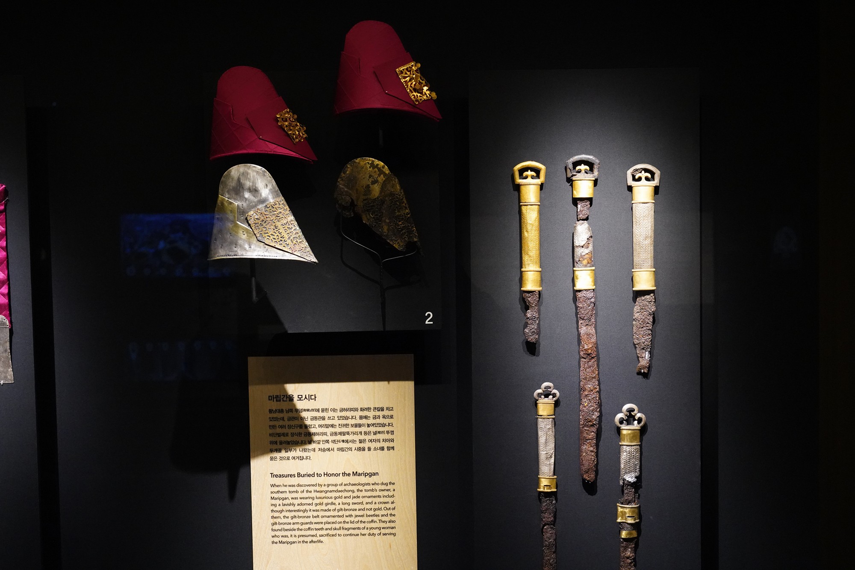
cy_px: 285
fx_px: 1093
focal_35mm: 46
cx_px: 428
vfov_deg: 29.3
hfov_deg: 42.7
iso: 8000
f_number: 6.3
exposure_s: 1/100
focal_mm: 46
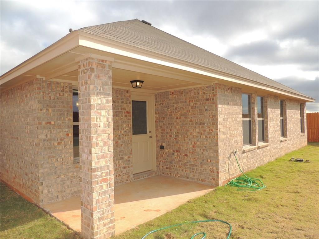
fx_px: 221
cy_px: 120
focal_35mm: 24
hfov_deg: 71.6
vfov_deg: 56.8
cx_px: 160
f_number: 3
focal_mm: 4.3
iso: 100
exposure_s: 1/800
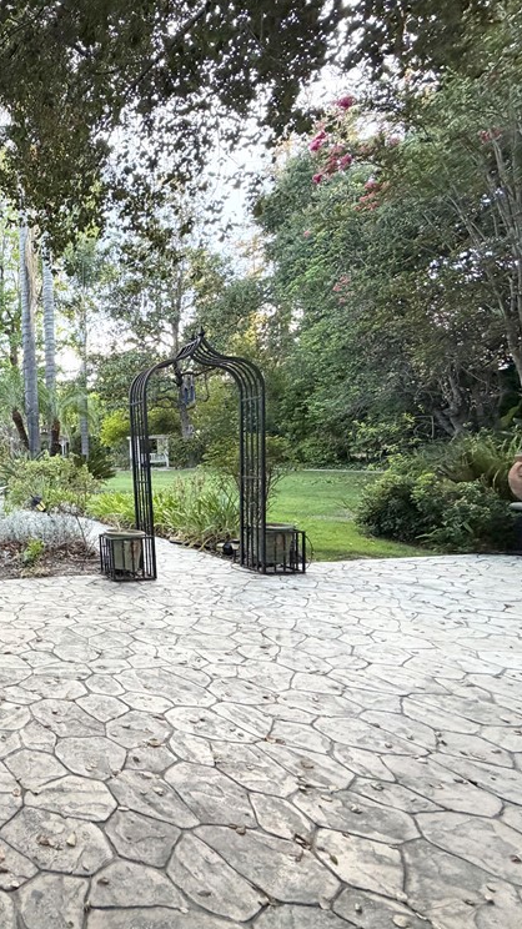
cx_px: -55
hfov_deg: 42.1
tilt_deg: -3.9
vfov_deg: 83.9
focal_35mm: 21
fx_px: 517
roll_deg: +2.2
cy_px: 471
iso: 250
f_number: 2.2
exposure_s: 1/121
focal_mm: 2.22
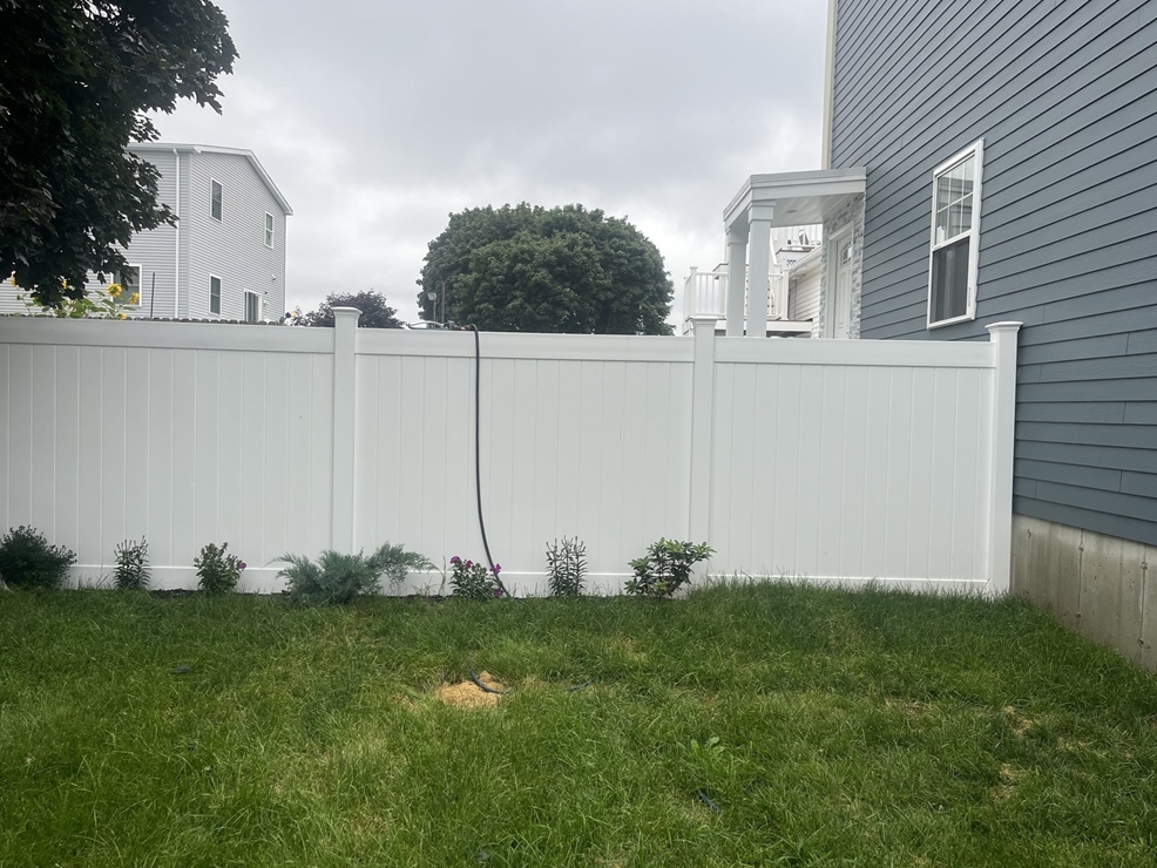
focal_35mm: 27
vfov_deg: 51.4
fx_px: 903
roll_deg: -1.5
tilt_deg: -2.2
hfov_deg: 65.3
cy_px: 427
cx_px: 594
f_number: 1.6
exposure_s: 1/816
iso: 50
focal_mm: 5.1
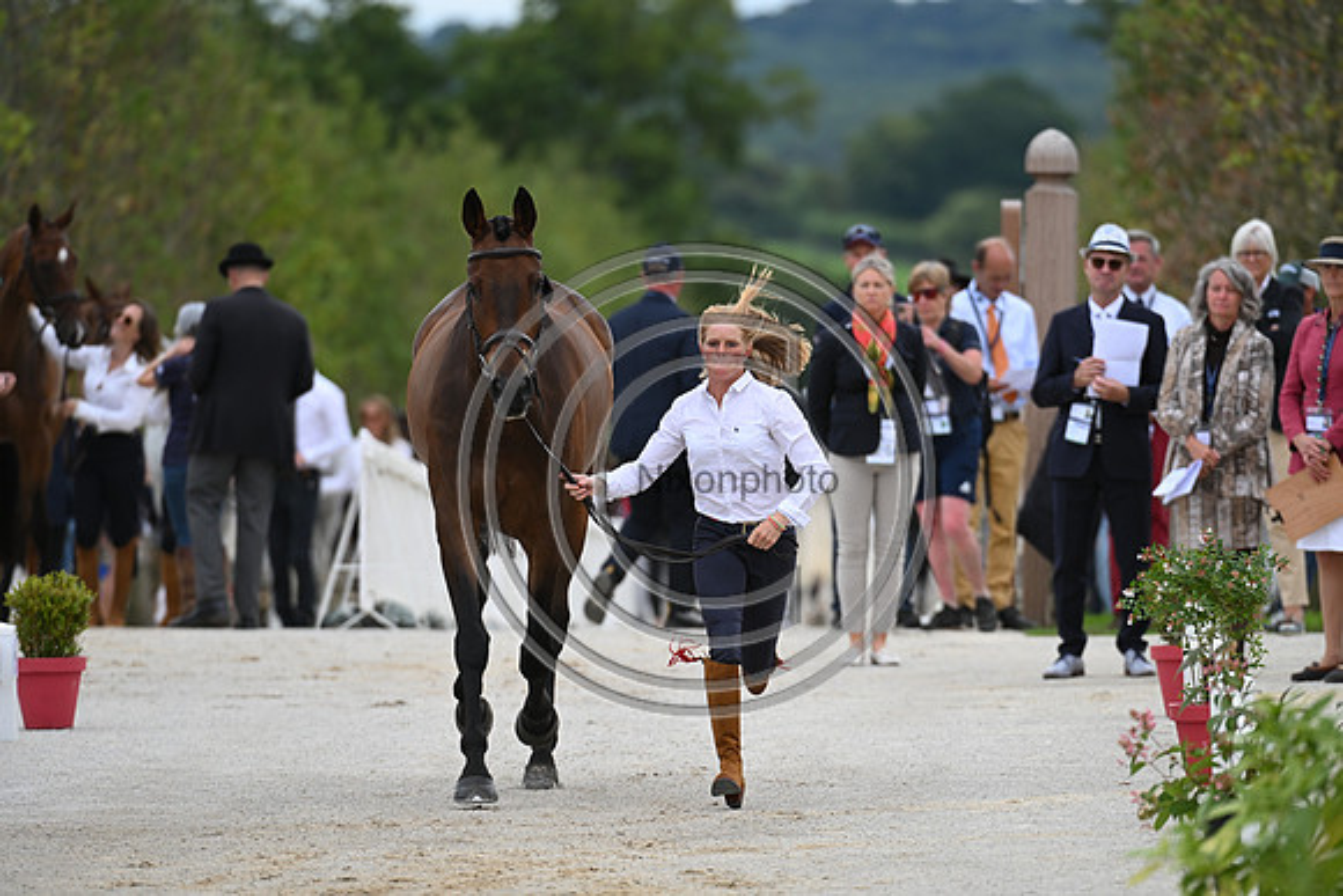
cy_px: 448
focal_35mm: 400
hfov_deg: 5.2
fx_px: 14925
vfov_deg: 3.4
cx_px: 672
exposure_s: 1/1600
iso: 500
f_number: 5.6
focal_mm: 400
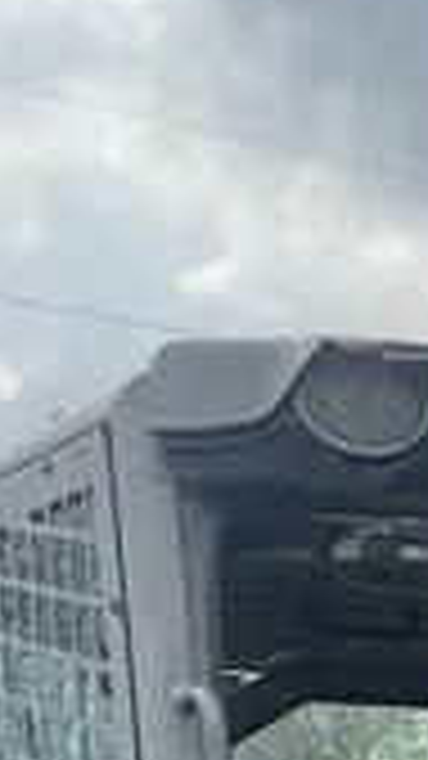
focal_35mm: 123
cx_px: 577
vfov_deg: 15.1
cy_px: 1365
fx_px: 2483
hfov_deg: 9.6
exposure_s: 1/2681
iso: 50
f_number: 1.6
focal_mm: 4.2
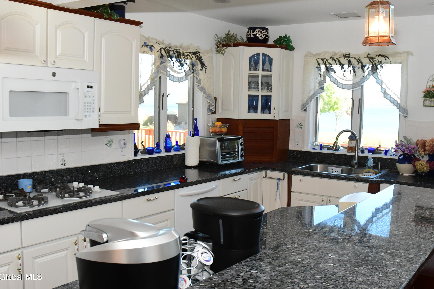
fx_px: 446
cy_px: 142
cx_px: 221
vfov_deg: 35.9
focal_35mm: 37
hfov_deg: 51.9
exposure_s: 1/160
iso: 2000
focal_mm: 18
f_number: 6.3
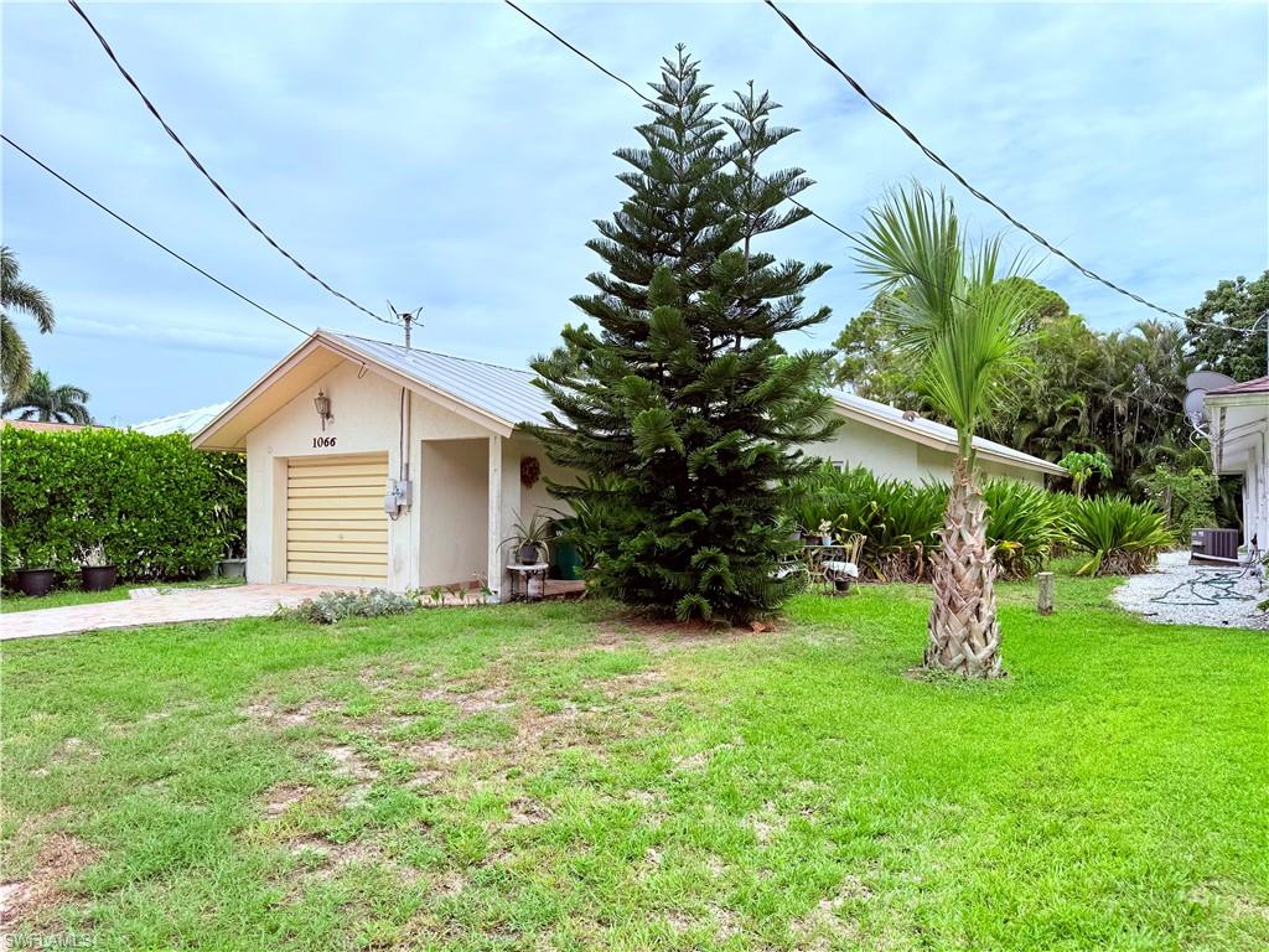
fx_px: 880
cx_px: 634
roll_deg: -0.4
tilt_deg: +2.9
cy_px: 476
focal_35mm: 24
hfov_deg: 71.6
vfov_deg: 56.8
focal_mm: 6.76
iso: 80
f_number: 1.78
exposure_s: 1/8130
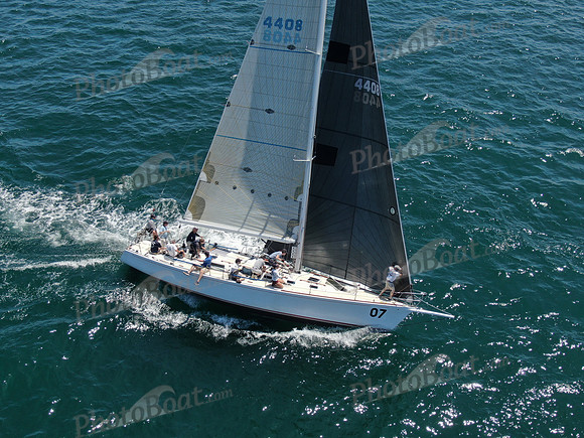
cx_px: 292
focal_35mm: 43
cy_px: 219
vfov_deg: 33.6
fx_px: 725
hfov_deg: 43.9
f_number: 3.6
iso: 100
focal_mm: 7.39
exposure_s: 1/800
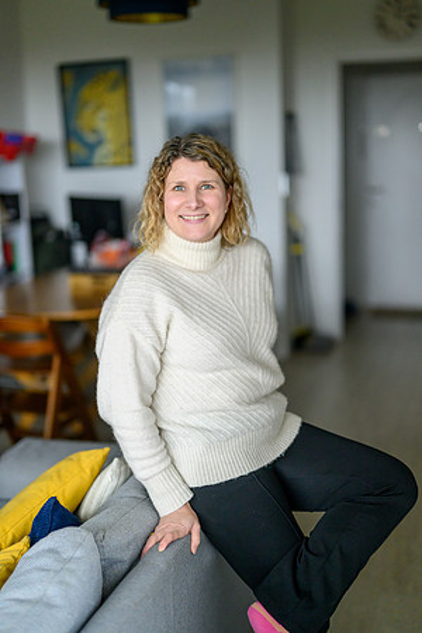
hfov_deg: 27.0
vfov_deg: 39.6
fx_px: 879
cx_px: 211
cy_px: 316
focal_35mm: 50
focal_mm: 50
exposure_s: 1/400
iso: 1600
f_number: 1.2
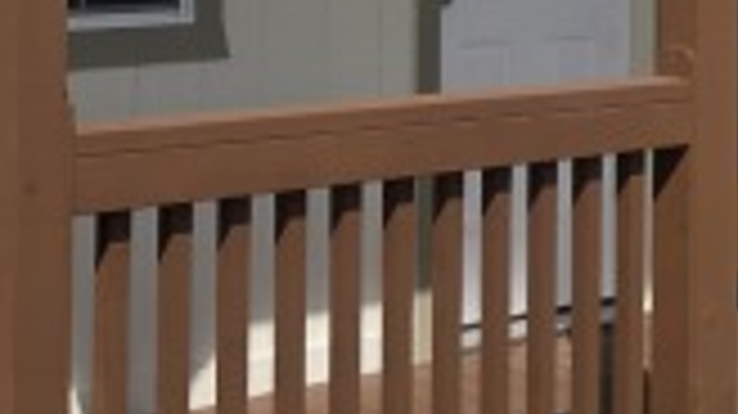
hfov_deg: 21.5
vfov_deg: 11.9
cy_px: -166
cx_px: 126
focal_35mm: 98
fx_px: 1916
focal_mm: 6.3
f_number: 1.7
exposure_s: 1/7944
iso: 50
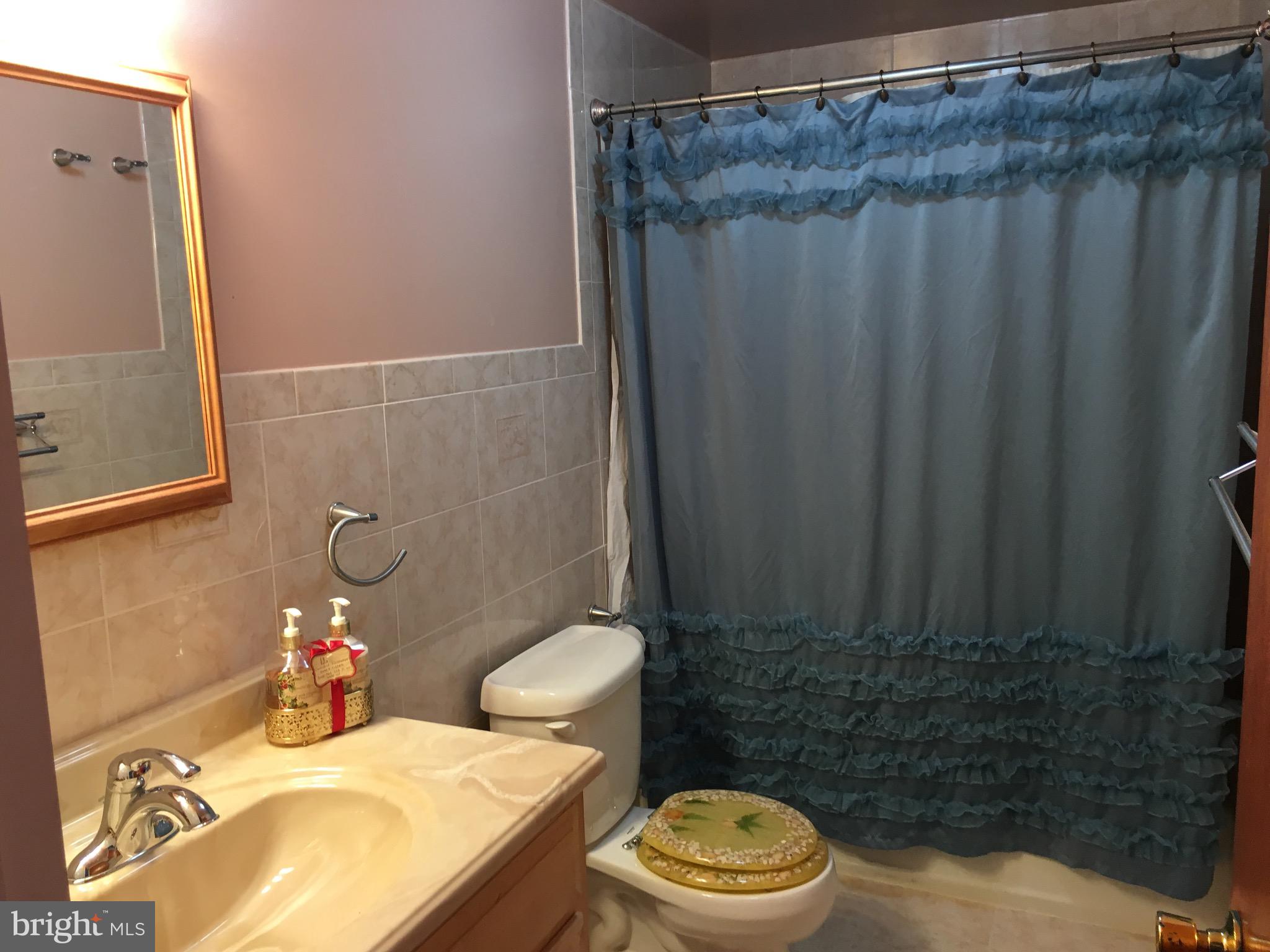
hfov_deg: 61.7
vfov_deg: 48.2
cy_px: 476
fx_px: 1064
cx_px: 635
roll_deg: +2.3
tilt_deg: -8.6
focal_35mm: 29
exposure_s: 1/30
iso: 64
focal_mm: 4.15
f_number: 2.2
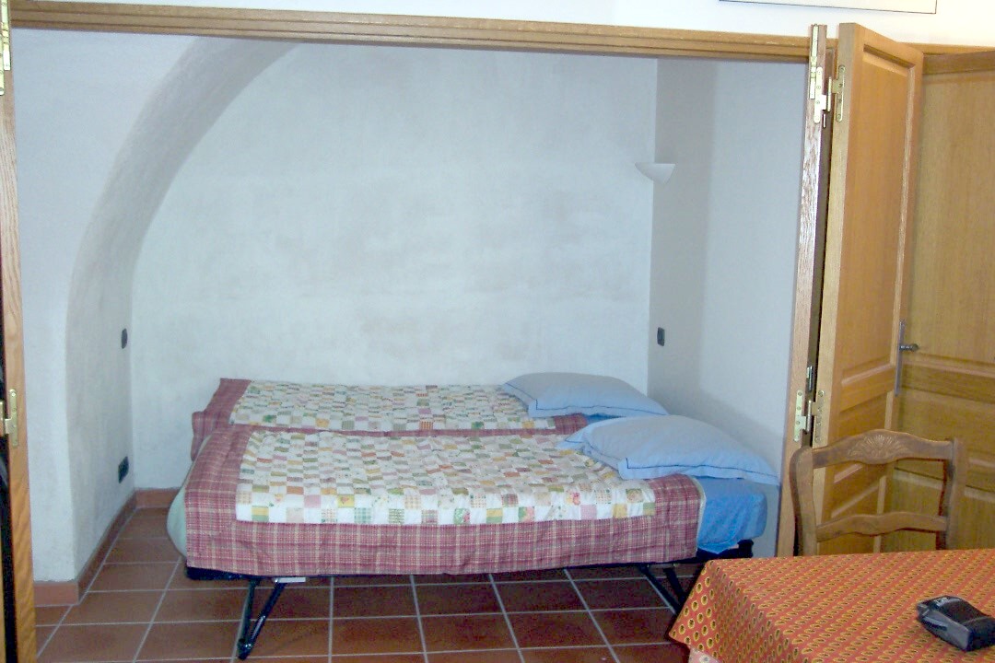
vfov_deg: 35.1
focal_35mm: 38
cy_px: 332
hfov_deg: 50.7
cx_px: 498
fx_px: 1050
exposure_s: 1/30
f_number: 2.8
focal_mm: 8
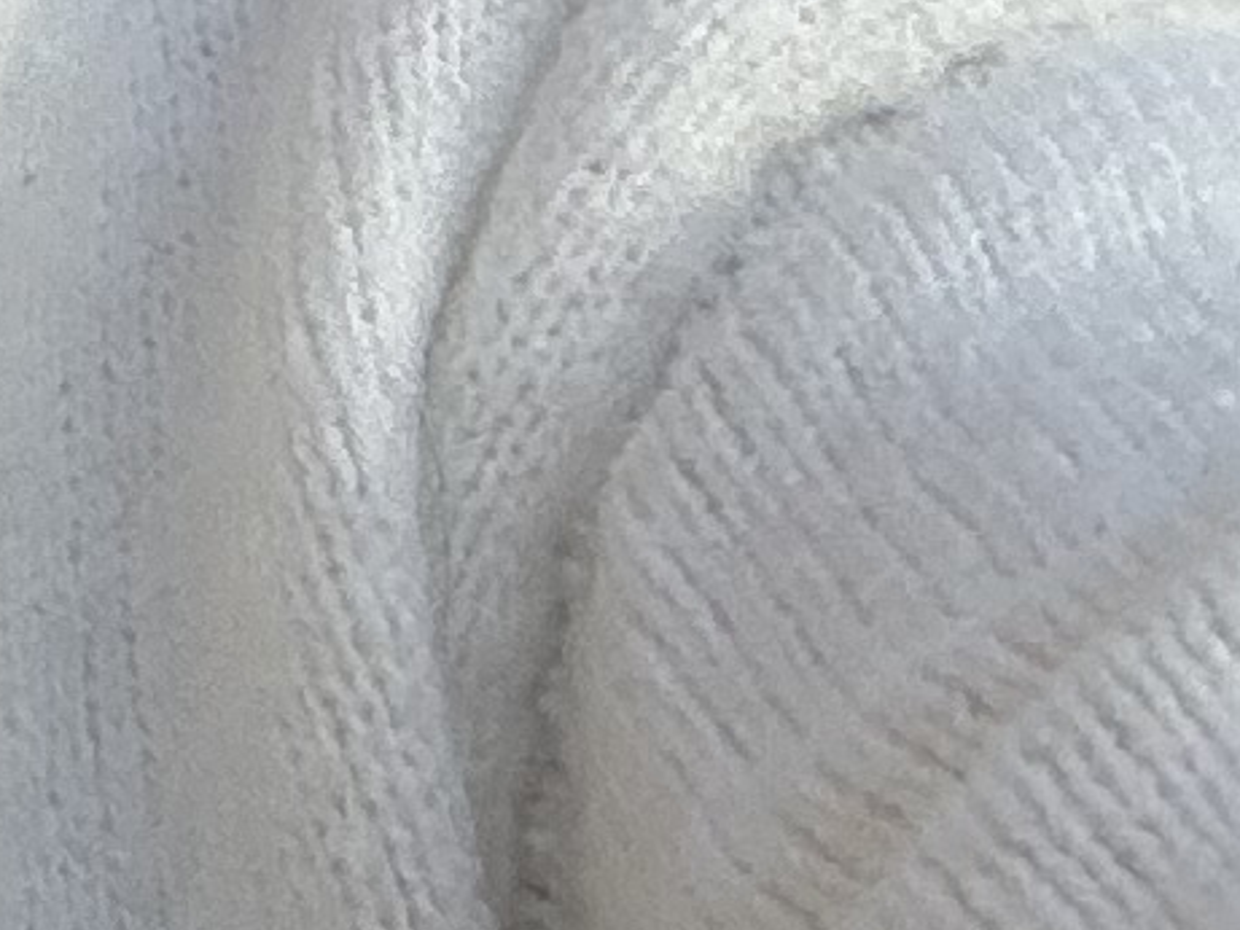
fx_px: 7202
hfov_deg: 8.7
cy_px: -2008
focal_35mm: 201
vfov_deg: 6.6
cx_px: -1999
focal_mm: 2.69
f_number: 1.9
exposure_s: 1/121
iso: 40
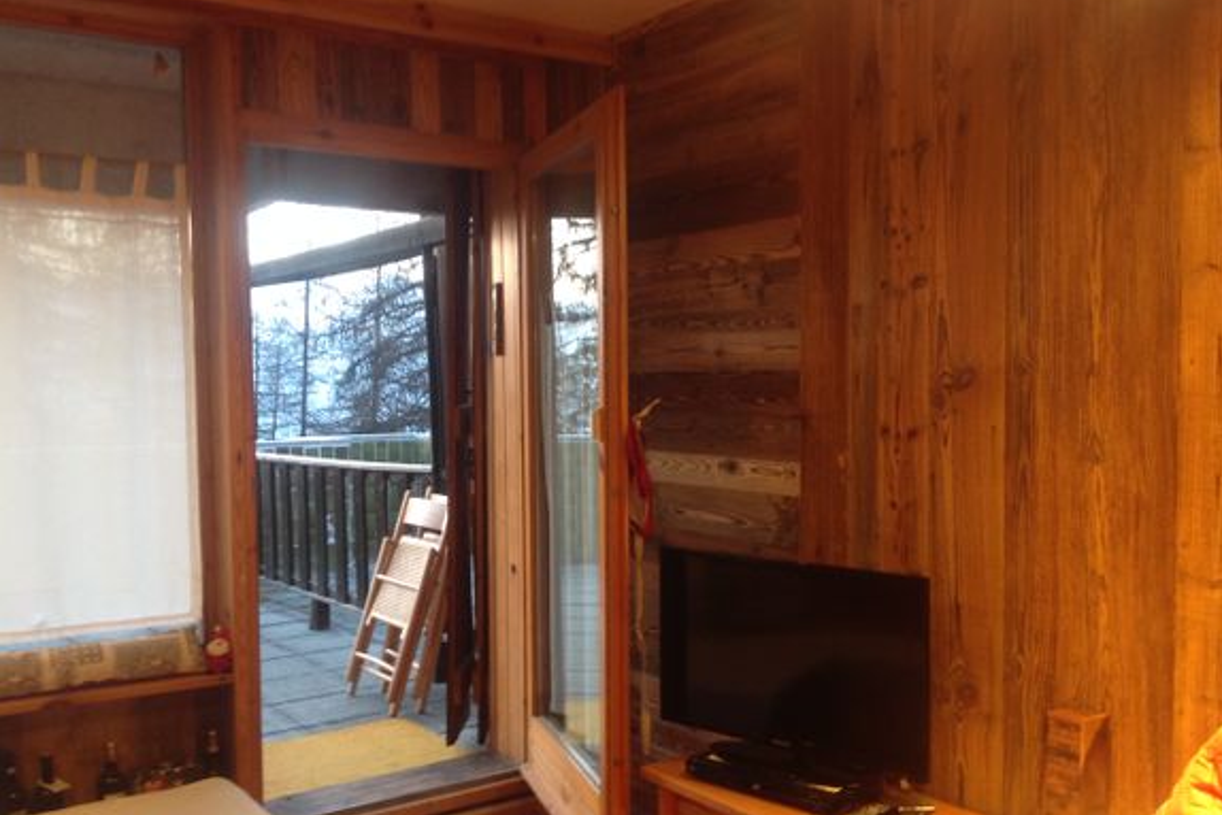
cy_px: 443
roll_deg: +0.7
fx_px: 1290
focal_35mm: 38
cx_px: 637
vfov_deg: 35.1
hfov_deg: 50.7
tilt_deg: -2.8
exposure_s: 1/17
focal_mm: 4.28
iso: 100
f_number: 2.4
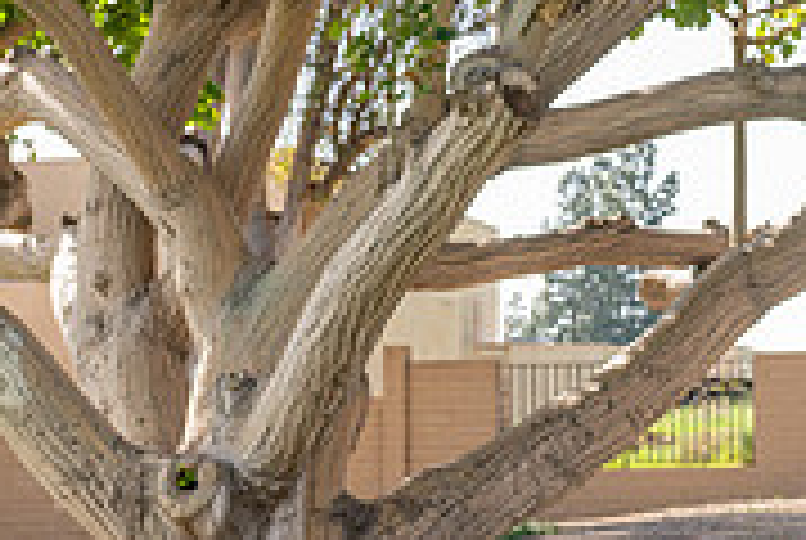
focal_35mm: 124
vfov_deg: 11.1
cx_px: 994
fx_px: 2781
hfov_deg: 15.8
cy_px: 424
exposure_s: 1/320
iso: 200
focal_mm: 32
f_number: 5.6
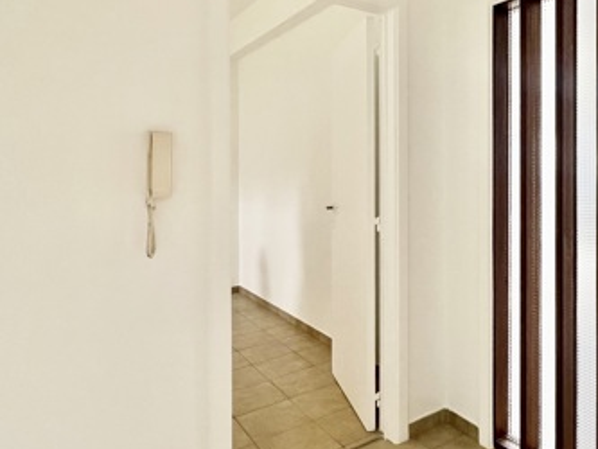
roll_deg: +0.4
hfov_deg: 66.7
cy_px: 172
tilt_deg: -1.4
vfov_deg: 54.4
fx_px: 432
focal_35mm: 25
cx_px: 417
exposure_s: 1/100
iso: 50
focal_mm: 1.57
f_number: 1.8
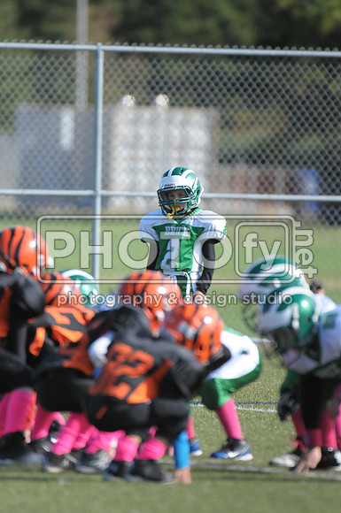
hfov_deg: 2.3
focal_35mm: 600
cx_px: 170
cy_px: 256
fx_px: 8550
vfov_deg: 3.4
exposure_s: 1/6400
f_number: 4
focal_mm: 400
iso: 1600
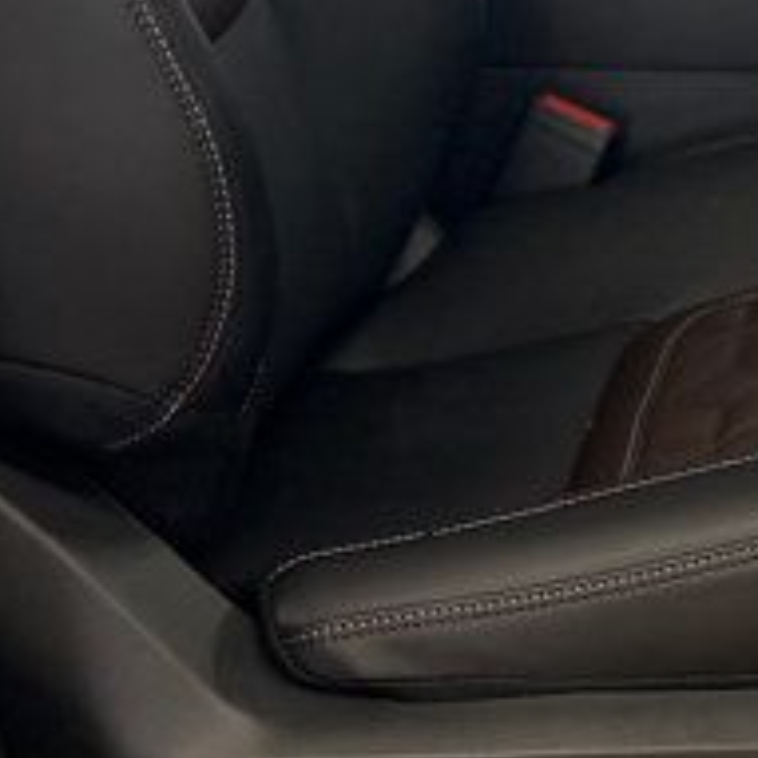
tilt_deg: -10.5
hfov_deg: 14.3
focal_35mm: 114
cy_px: -127
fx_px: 2824
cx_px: 1131
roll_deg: +0.5
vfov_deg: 14.8
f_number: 1.78
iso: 200
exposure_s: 1/120
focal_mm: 6.76
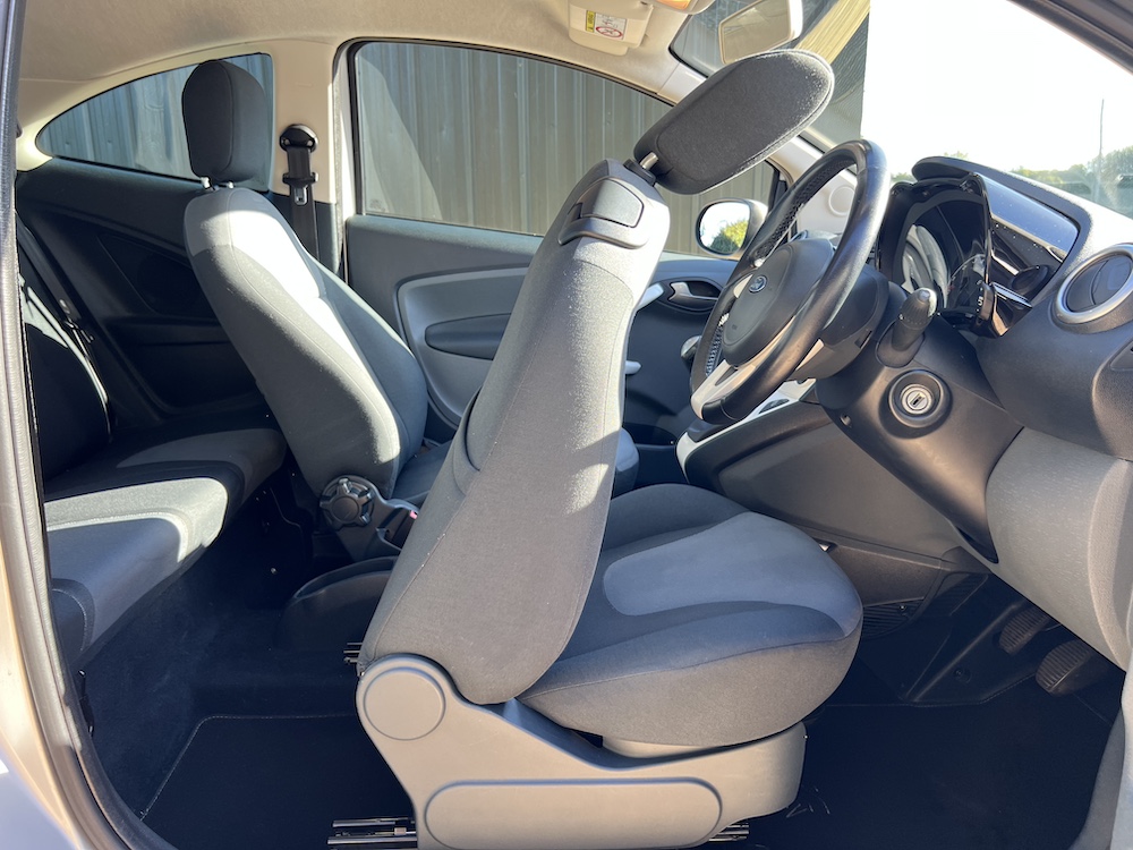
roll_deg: +0.0
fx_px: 851
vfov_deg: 53.1
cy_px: 425
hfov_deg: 67.3
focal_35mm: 26
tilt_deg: -13.0
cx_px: 566
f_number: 1.5
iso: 64
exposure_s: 1/121
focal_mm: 5.7
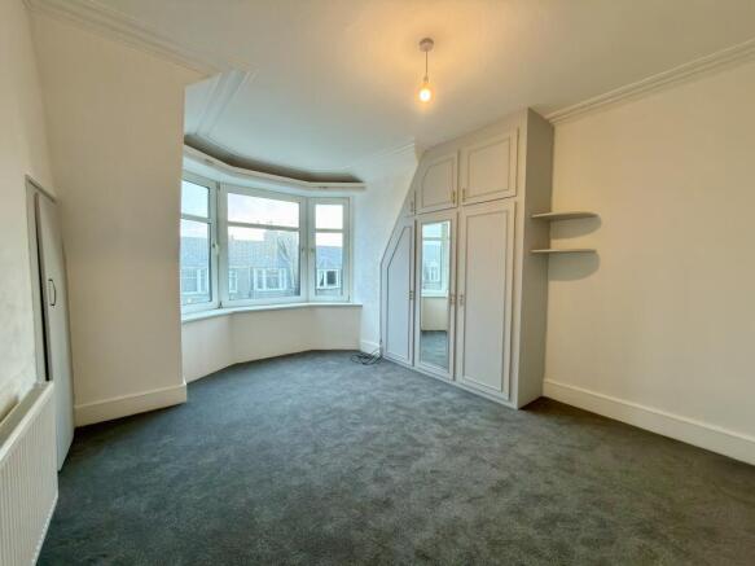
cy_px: 283
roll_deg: +0.1
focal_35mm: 14
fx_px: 305
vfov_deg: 85.7
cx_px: 378
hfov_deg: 102.1
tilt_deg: -3.3
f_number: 2.2
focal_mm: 2.22
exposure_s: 1/30
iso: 100
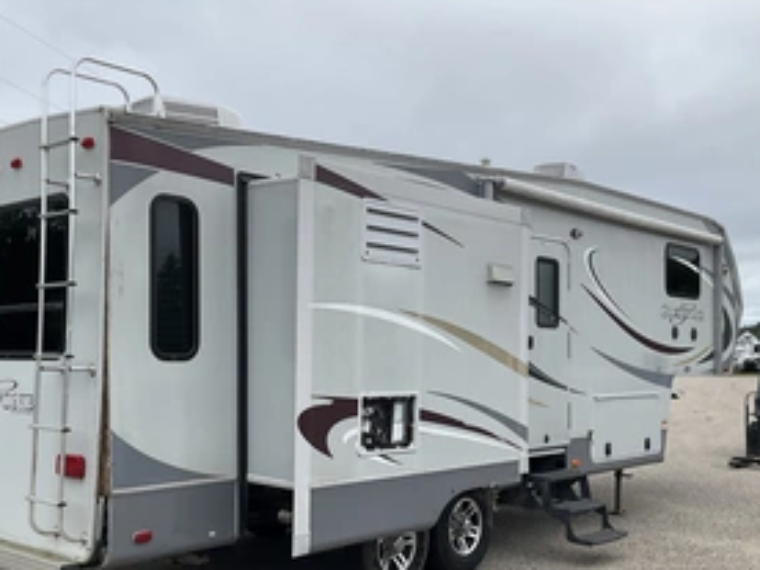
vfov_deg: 34.3
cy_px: 328
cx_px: 336
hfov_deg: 44.7
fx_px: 922
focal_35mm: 42
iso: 25
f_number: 1.8
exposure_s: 1/997
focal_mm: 3
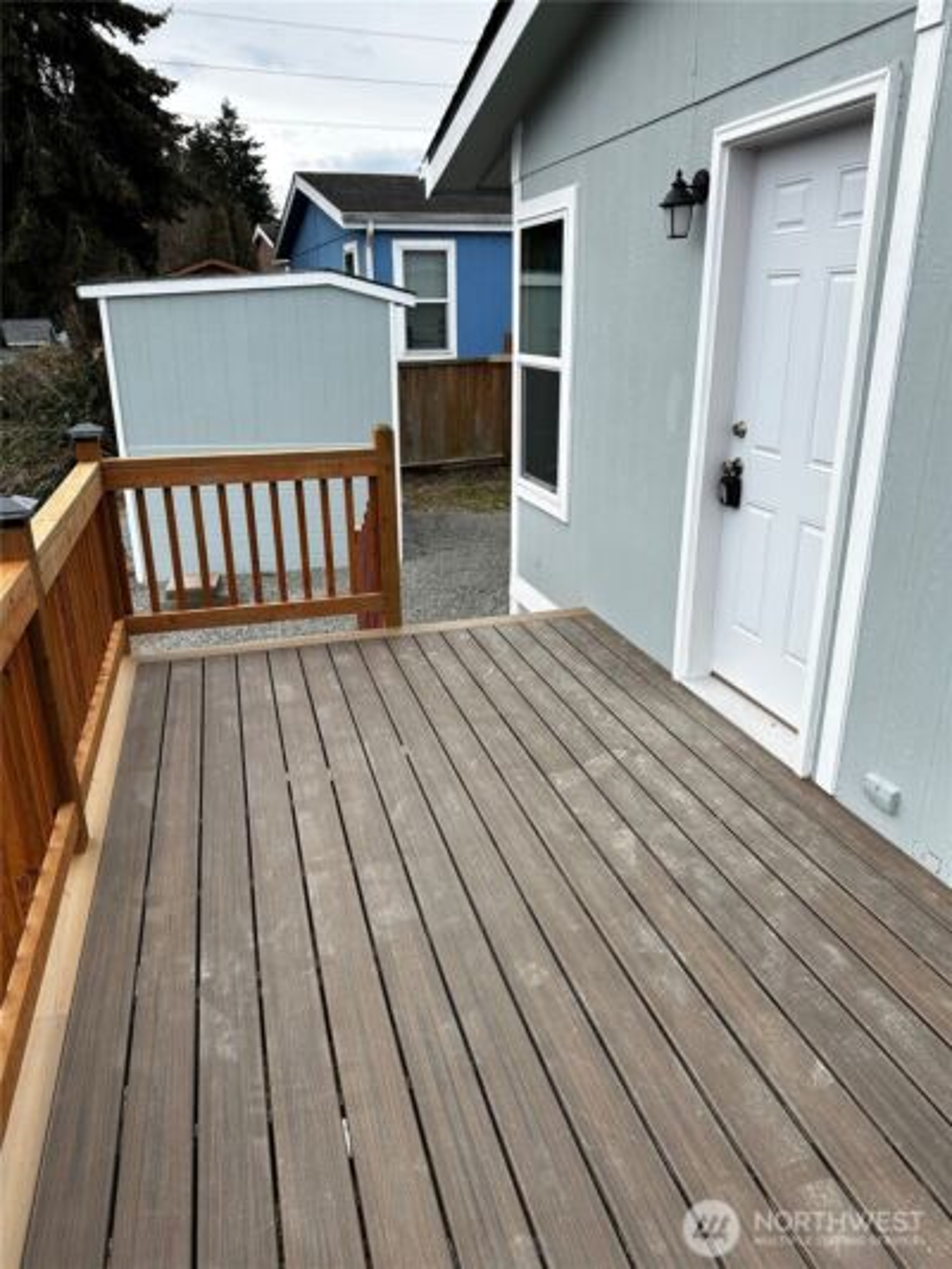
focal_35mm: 24
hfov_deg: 56.8
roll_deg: +1.4
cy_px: 634
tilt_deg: -17.6
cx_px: 476
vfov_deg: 71.6
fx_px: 880
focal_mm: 6.86
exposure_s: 1/1357
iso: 80
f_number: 1.78
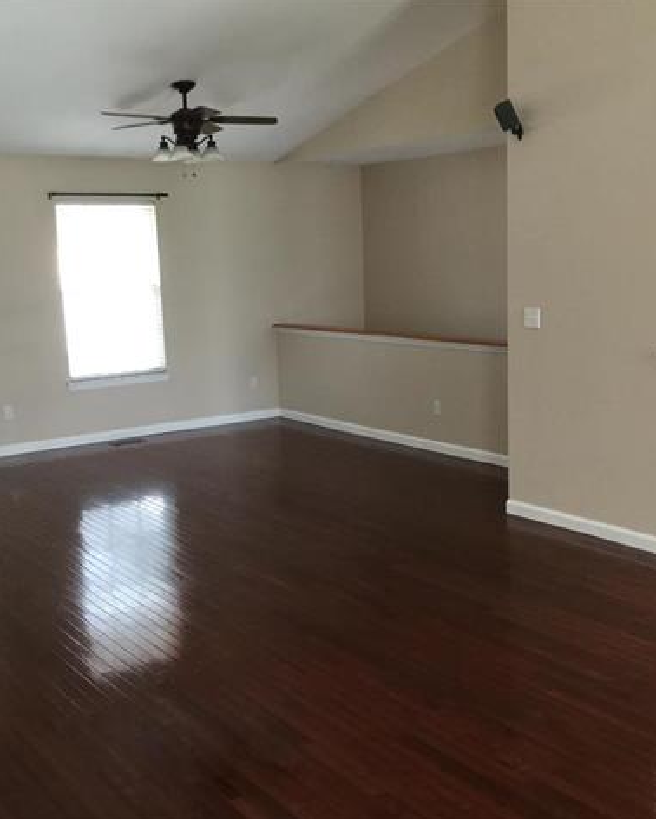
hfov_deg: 36.5
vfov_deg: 44.8
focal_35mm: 41
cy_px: 411
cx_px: 358
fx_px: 994
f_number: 2.4
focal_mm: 3.3
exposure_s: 1/30
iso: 80
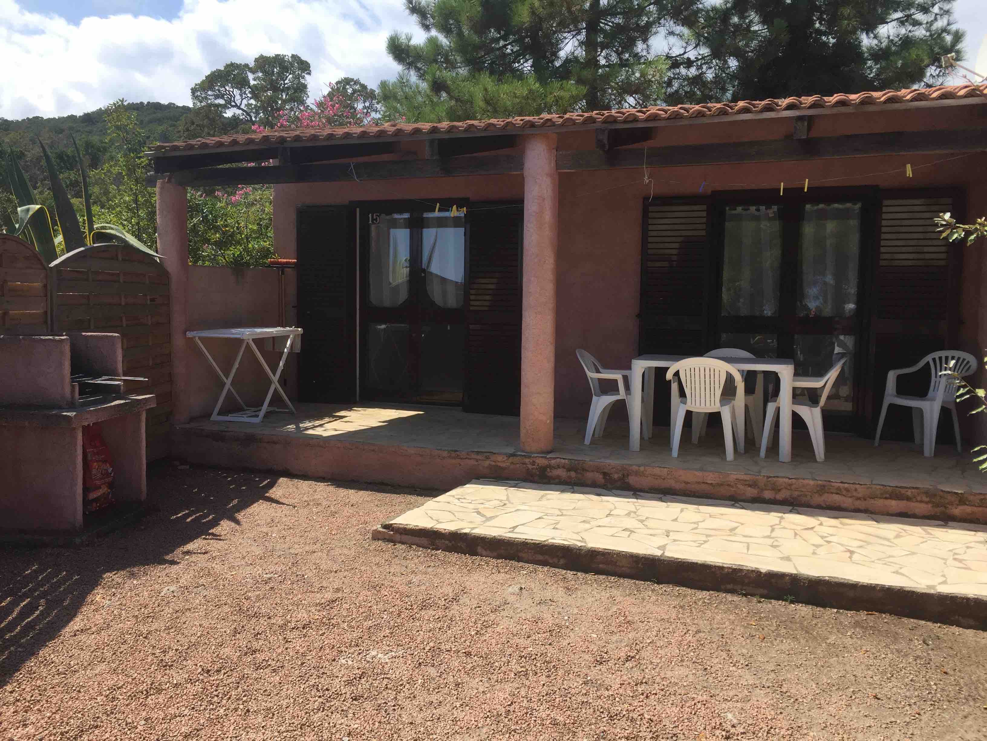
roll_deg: -1.1
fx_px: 827
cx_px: 494
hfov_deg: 61.7
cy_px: 370
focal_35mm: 29
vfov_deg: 48.2
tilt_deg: -3.6
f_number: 2.2
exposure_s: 1/1647
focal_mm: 4.15
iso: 32
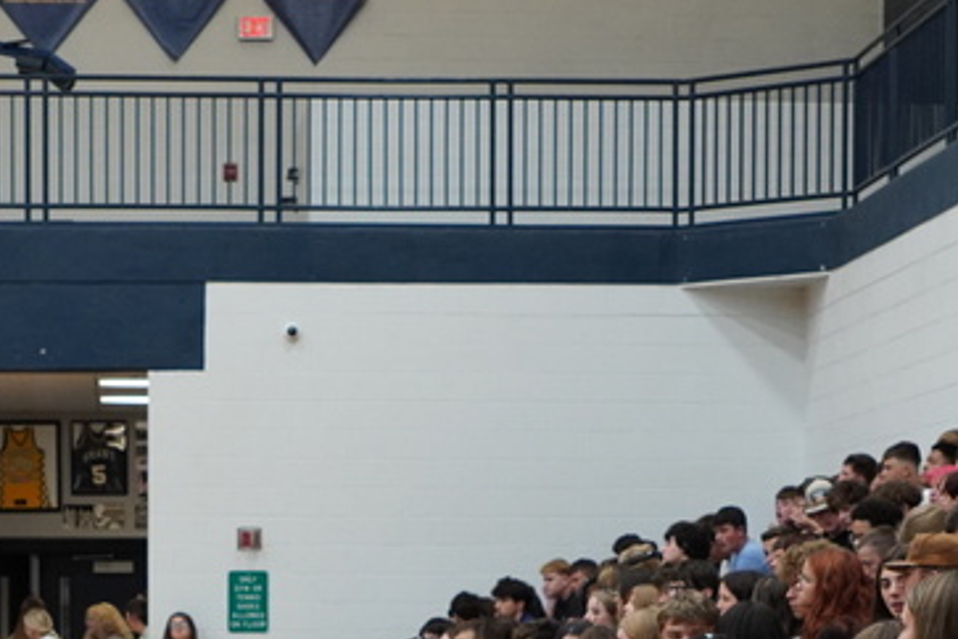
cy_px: 849
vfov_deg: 10.5
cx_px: 340
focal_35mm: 127
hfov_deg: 16.1
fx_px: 3379
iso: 1250
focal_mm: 30
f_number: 4
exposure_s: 1/160
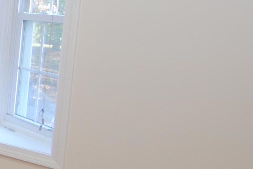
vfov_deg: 18.0
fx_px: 534
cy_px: 63
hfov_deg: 19.3
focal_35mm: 76
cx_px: -215
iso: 200
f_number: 3.5
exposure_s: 1/50
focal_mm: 13
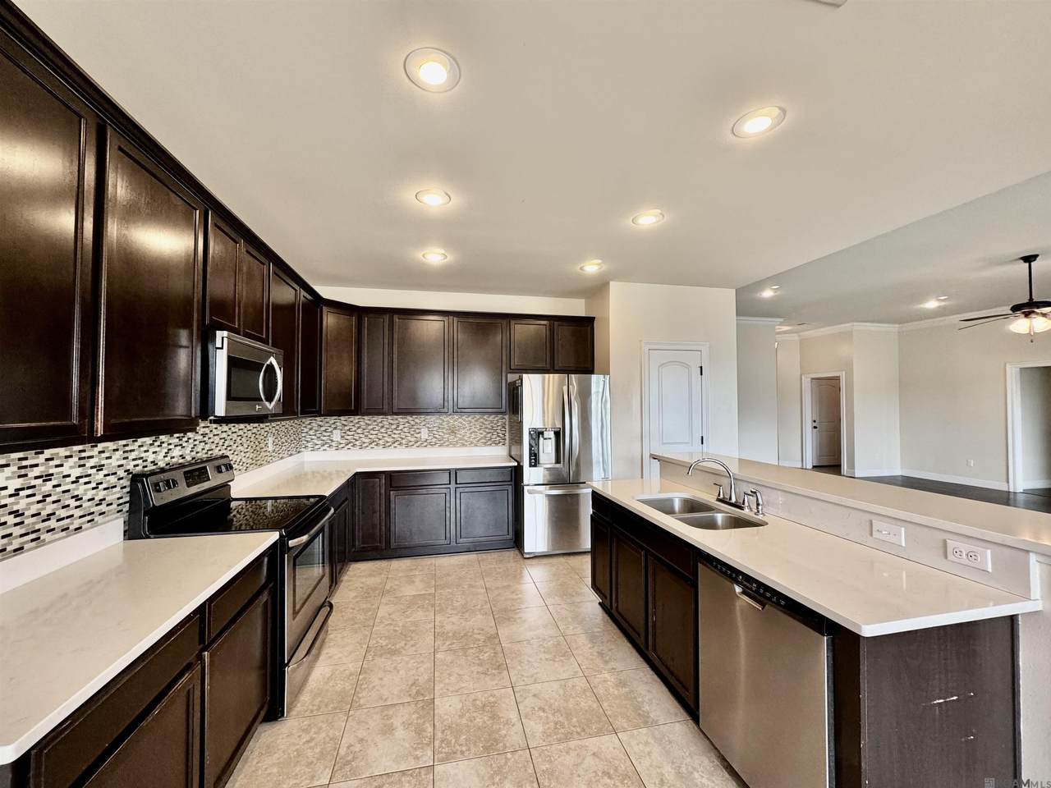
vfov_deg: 85.7
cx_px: 526
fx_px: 425
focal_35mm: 14
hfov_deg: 102.1
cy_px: 394
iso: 250
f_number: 2.2
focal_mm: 2.22
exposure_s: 1/120
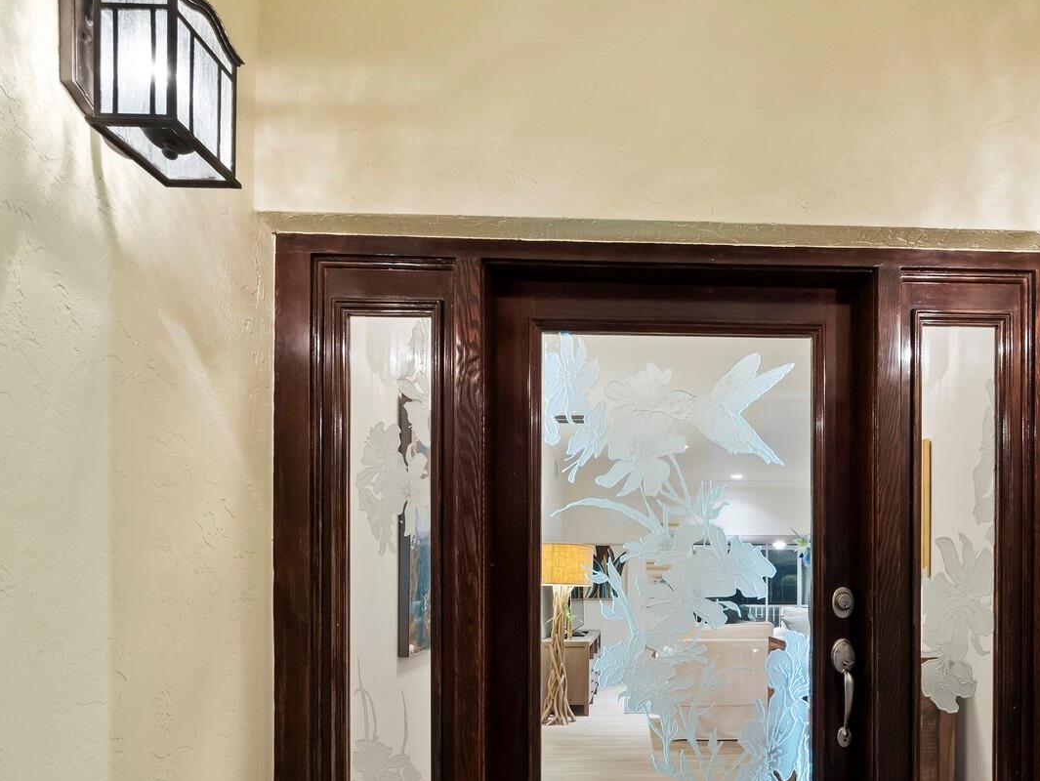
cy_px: 582
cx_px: 653
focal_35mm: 21
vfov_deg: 60.2
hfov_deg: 77.5
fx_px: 631
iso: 400
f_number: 10
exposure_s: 1.6
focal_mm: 7
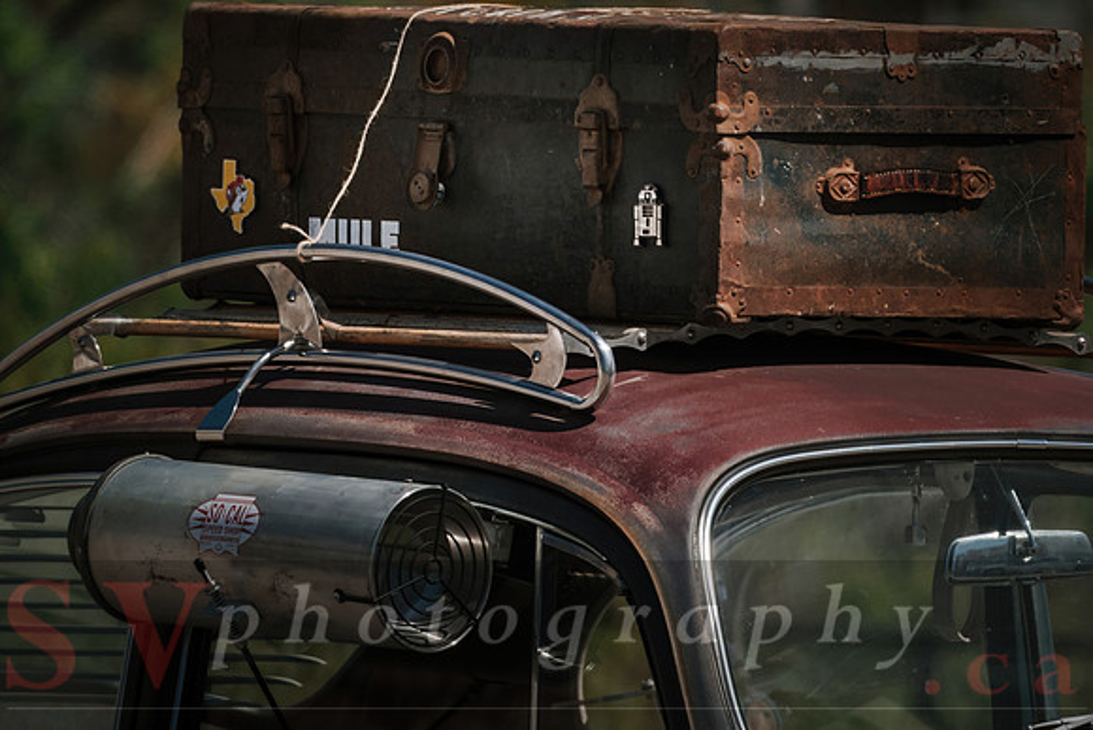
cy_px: 365
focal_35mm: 838
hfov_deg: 2.5
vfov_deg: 1.6
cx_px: 546
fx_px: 25447
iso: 125
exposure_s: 1/200
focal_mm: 558.5
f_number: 8
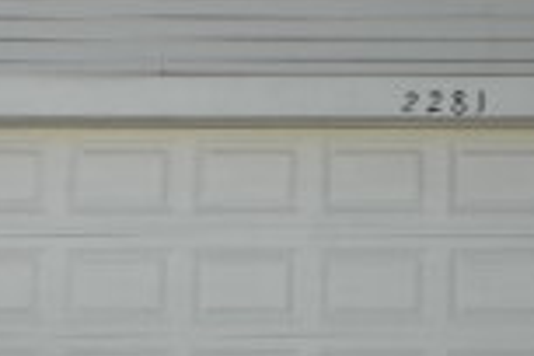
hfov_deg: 18.3
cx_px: 531
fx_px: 1617
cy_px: 136
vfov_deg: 12.6
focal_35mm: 109
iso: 80
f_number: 3.7
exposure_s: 1/400
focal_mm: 4.5
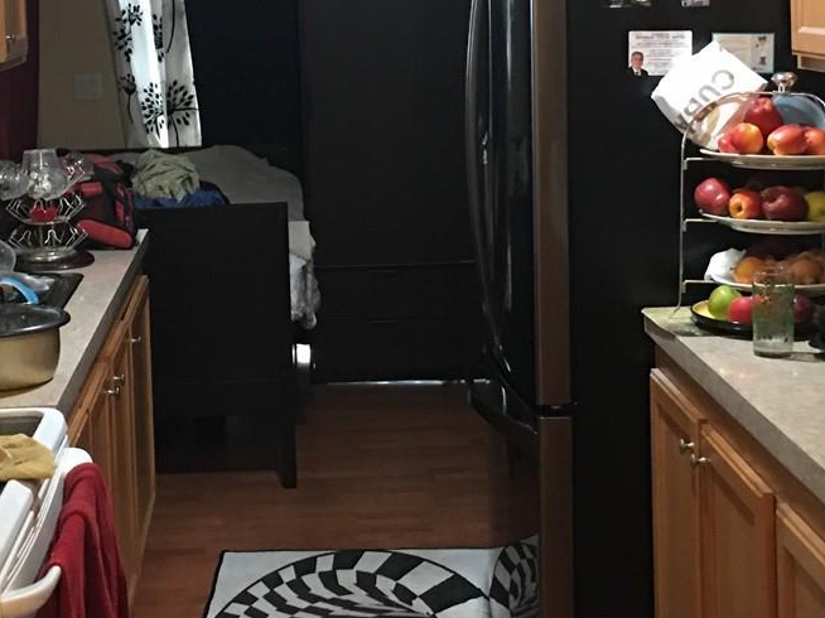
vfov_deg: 20.4
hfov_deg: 27.3
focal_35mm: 71
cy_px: 102
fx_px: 1692
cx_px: 317
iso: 50
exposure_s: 1/4
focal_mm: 4.15
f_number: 2.2
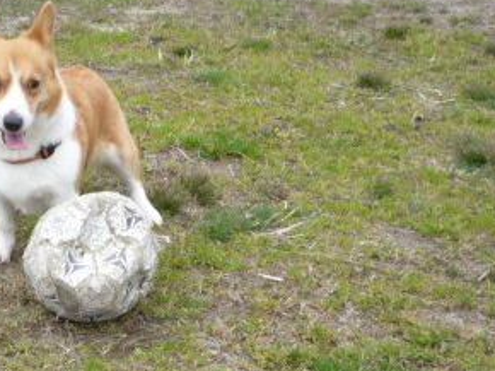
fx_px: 900
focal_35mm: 63
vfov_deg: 23.2
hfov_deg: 29.9
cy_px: 200
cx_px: 89
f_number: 3.2
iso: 100
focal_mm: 4.4
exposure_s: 1/500
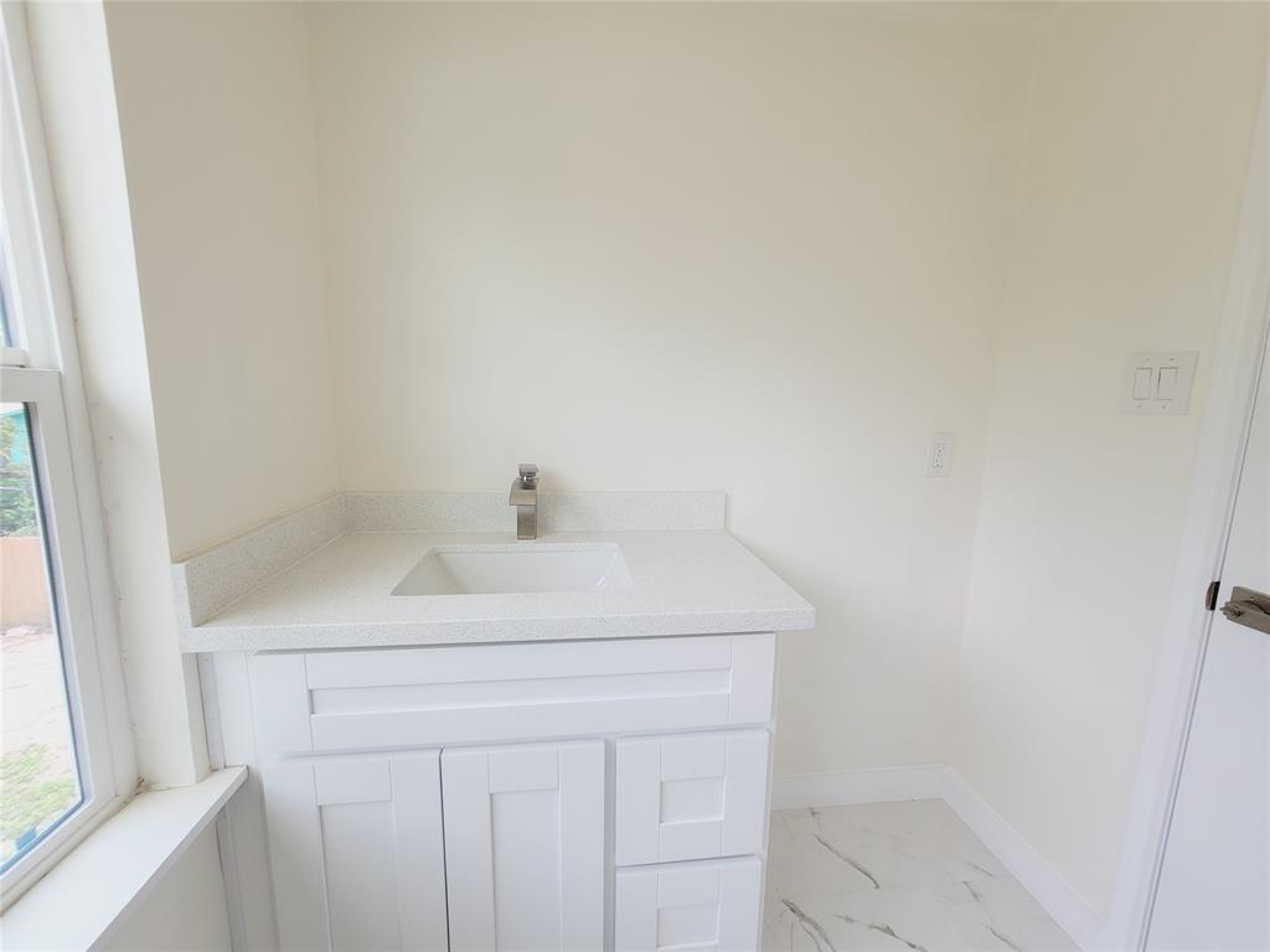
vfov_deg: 89.9
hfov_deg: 106.2
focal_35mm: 13
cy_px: 476
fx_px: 477
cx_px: 635
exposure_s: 1/174
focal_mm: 2.2
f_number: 2.2
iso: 64
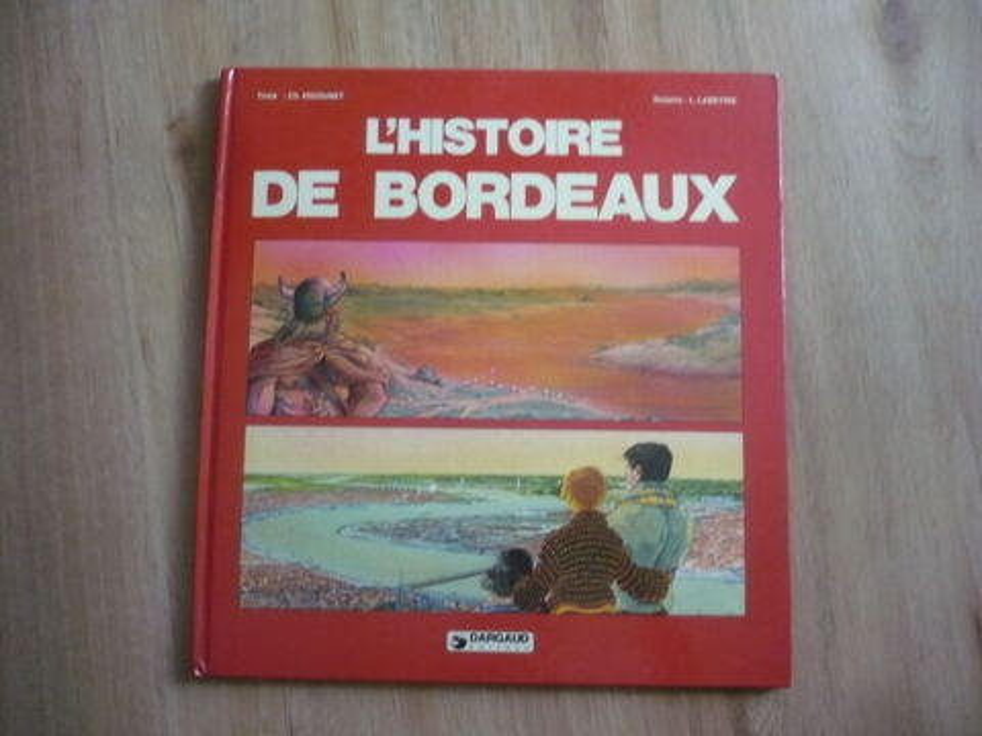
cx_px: 491
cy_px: 368
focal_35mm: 35
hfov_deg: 52.6
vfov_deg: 40.7
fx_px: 993
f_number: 2.8
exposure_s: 1/13
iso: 400
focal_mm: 5.8
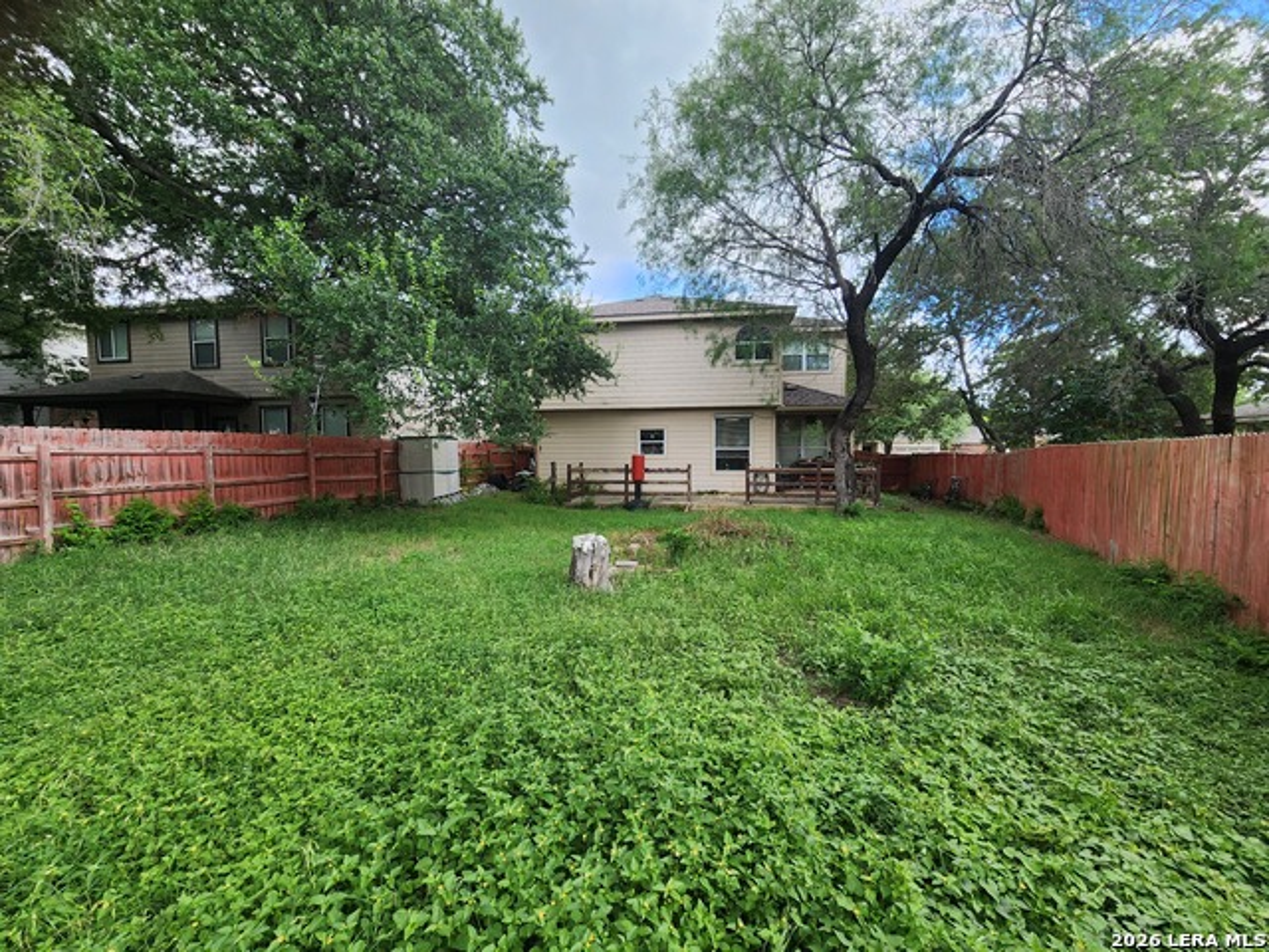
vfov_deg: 89.9
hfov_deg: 106.2
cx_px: 634
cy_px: 476
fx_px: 477
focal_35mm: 13
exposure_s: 1/188
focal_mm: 2.2
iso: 50
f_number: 2.2
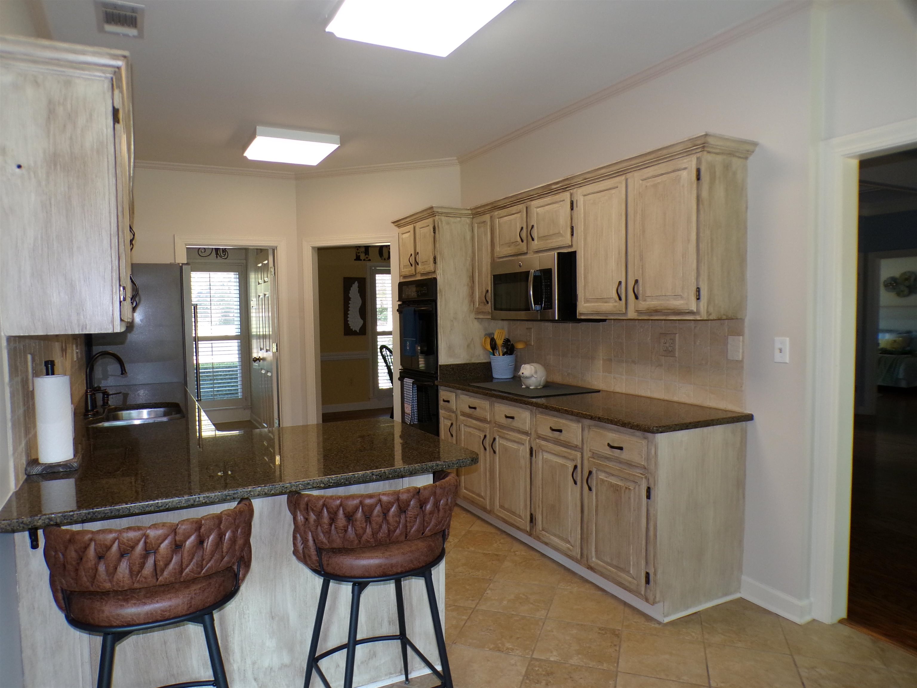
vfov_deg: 56.8
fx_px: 636
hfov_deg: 71.6
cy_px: 344
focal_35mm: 24
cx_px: 458
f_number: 3
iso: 200
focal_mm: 4.3
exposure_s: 1/34
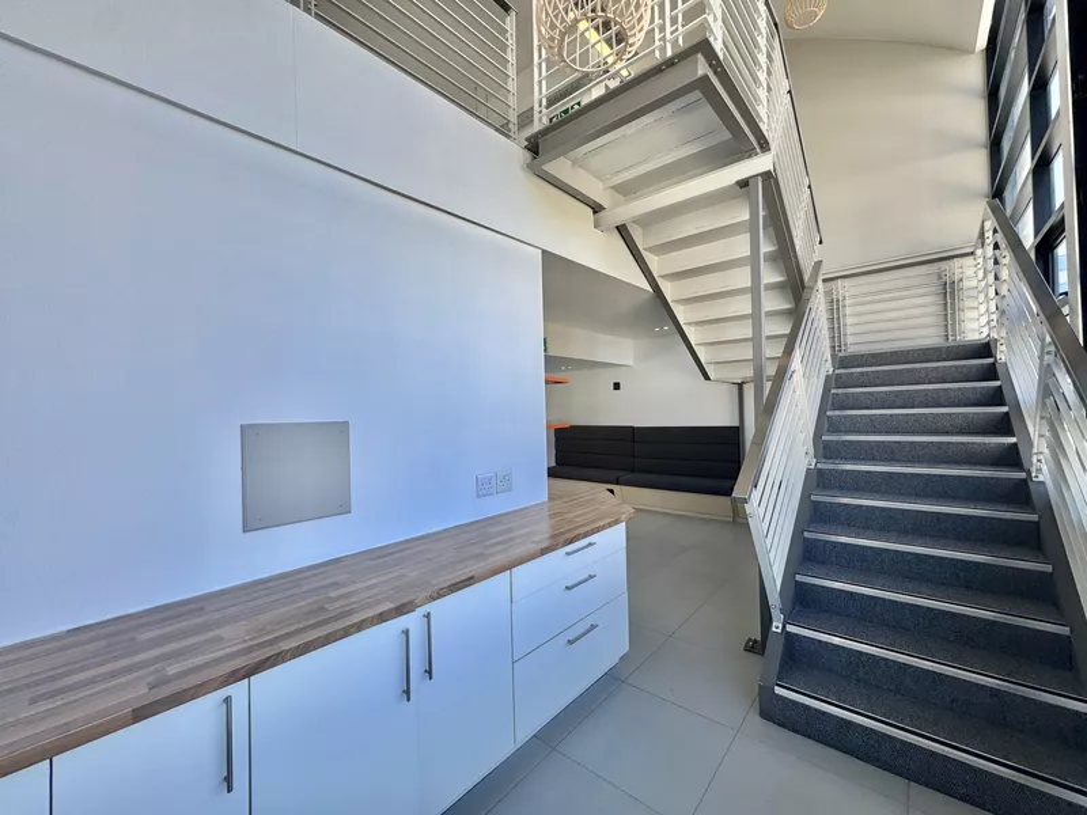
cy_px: 408
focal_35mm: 14
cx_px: 544
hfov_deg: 102.1
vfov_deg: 85.7
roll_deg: +1.6
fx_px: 440
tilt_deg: -0.6
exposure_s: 1/218
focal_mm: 2.22
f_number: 2.2
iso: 40
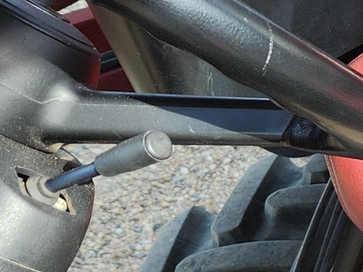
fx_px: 1573
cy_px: 275
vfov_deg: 9.8
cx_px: 947
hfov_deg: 10.7
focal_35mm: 150
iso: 20
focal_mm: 5.4
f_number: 1.8
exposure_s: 1/273
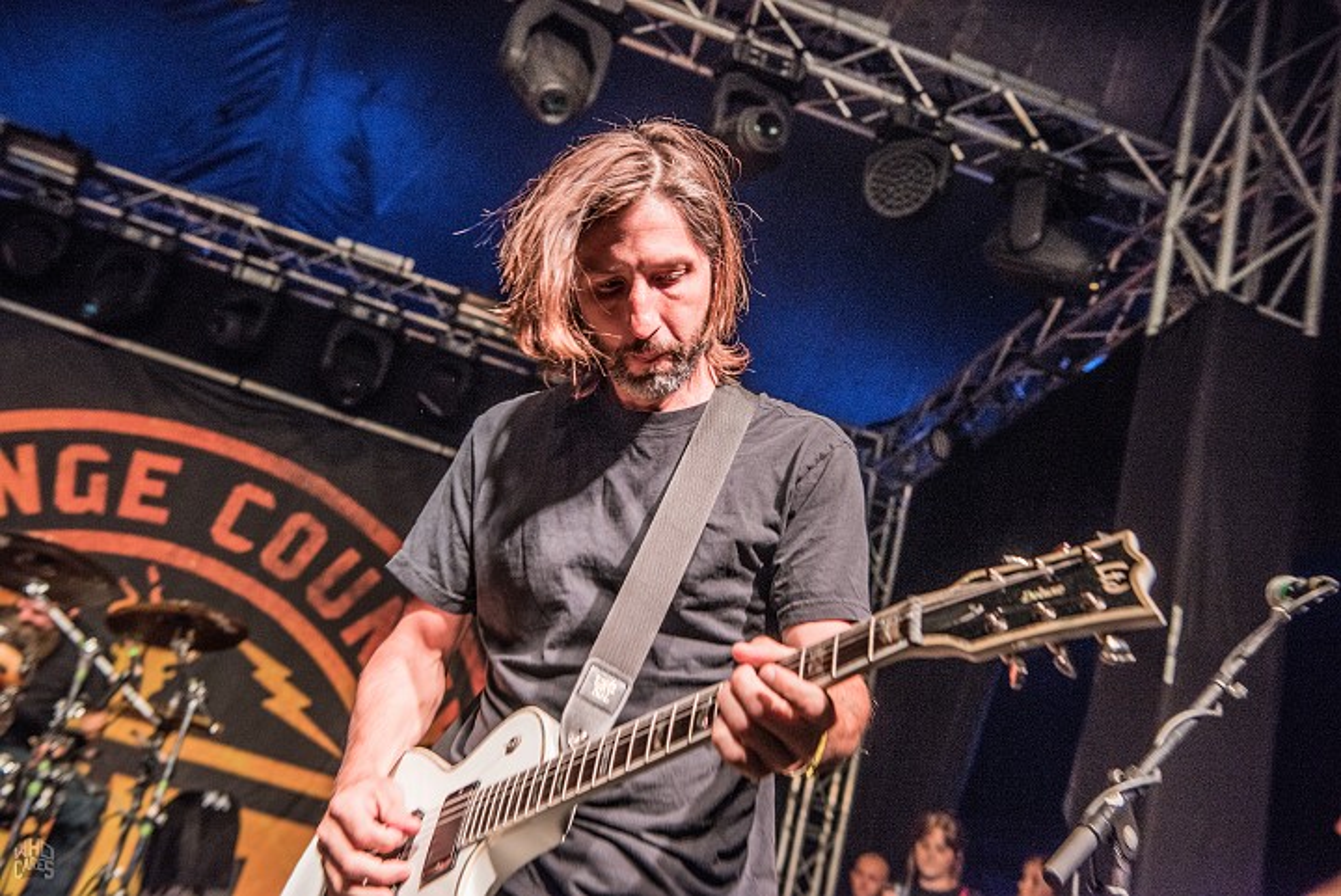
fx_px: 1640
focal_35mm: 44
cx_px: 670
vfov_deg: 30.6
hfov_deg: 44.5
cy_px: 448
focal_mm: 44
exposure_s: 1/100
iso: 800
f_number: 5
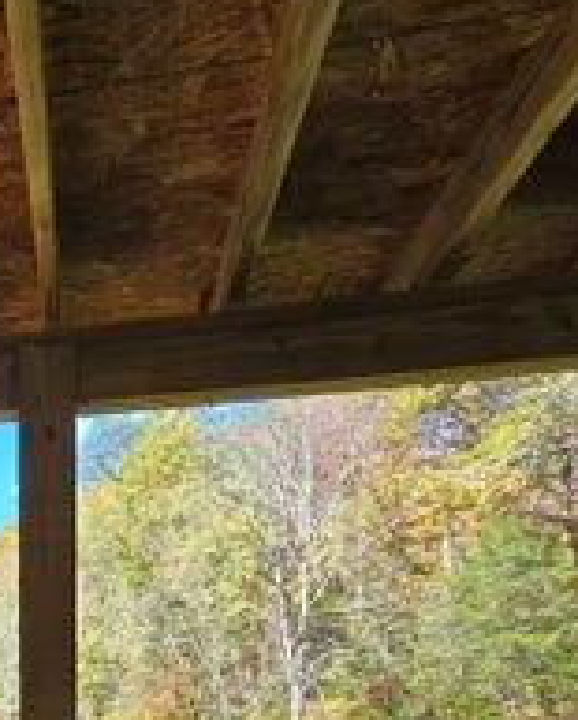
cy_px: 754
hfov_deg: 29.0
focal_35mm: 42
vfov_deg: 37.9
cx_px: -175
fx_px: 896
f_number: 2.2
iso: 50
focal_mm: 2.2
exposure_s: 1/511
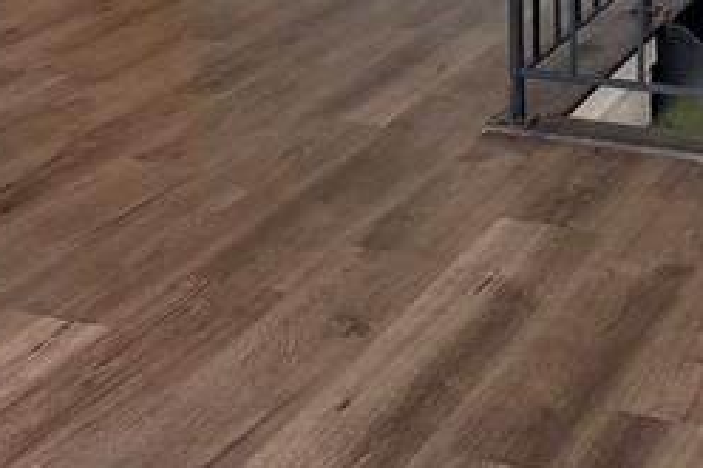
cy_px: -250
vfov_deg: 12.6
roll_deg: +1.0
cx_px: 278
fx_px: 2010
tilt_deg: -8.2
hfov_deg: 19.8
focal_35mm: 103
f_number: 1.78
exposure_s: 1/125
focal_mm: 6.76
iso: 200
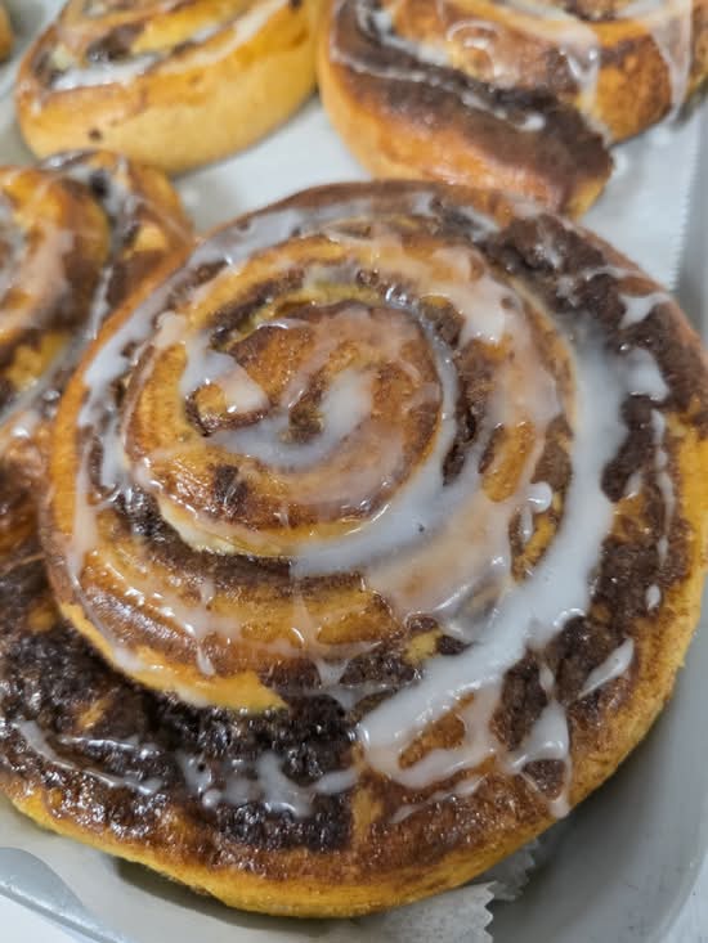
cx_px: 354
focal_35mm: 23
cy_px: 472
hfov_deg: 58.9
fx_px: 627
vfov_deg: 73.9
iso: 1250
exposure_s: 1/120
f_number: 1.7
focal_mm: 6.3
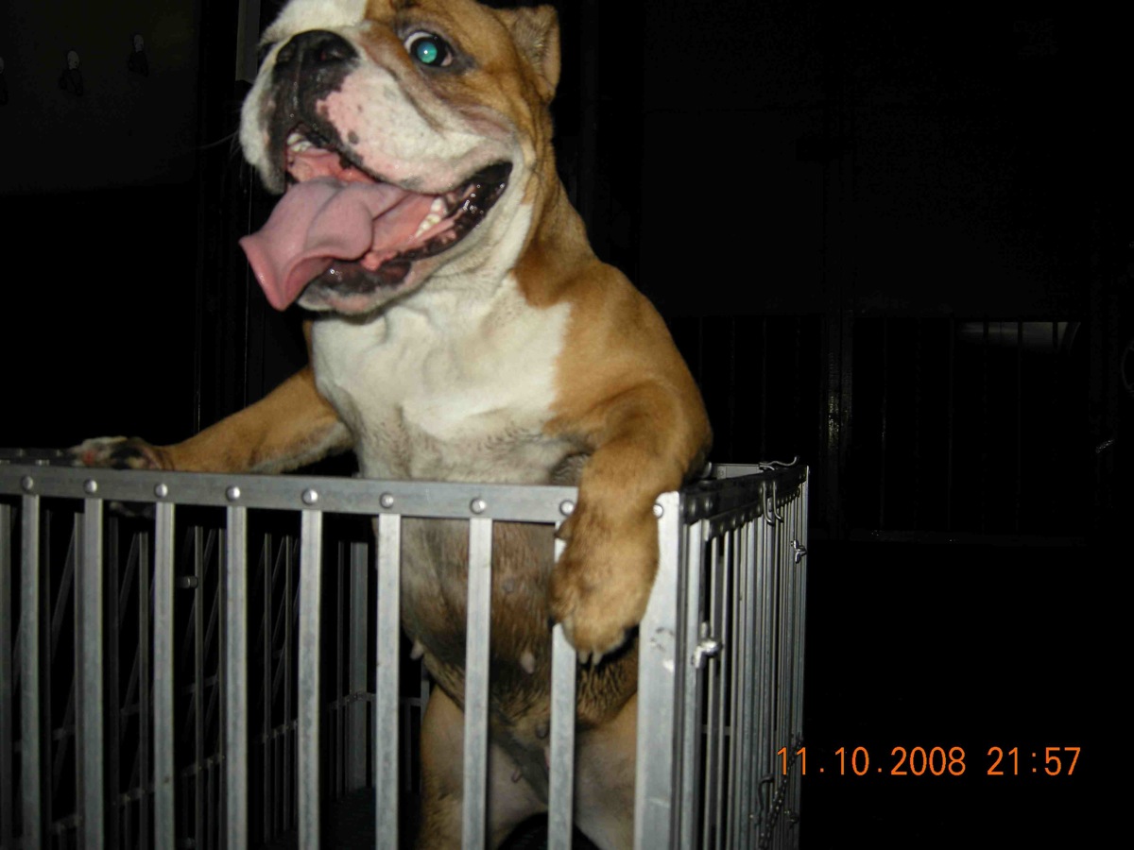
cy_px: 425
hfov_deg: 52.6
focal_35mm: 35
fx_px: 1147
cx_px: 567
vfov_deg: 40.7
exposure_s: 1/60
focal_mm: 7.5
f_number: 2.7
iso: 64
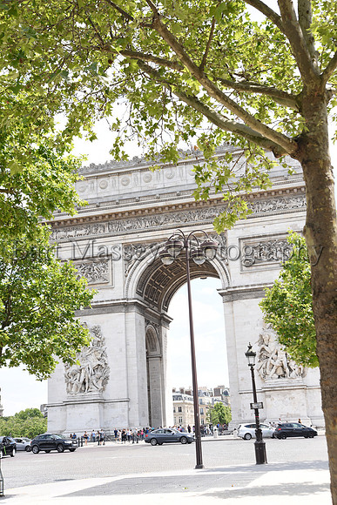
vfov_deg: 41.1
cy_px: 252
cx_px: 168
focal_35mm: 48
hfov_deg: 28.1
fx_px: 674
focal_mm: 48
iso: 110
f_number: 7.1
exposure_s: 1/160
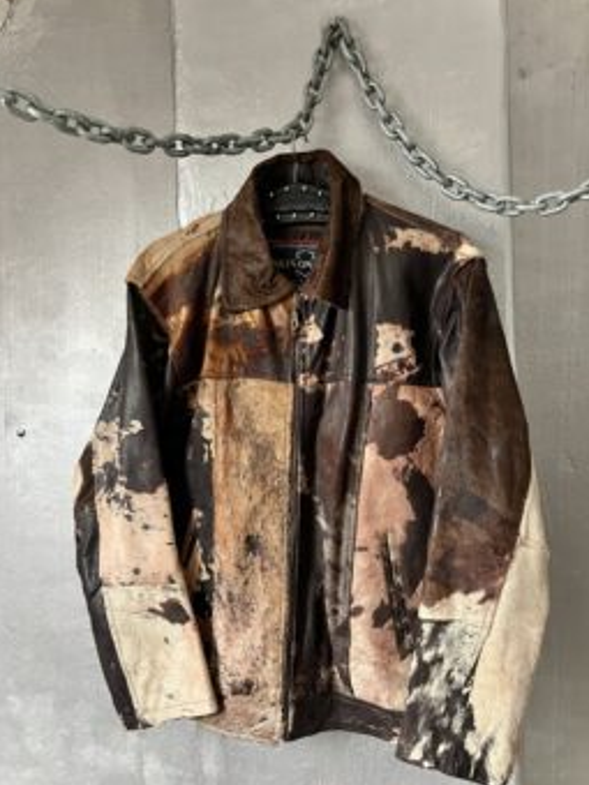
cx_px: 285
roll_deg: +0.5
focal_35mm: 27
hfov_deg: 51.3
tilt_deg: -1.5
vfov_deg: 65.3
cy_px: 387
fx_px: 613
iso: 500
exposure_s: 1/60
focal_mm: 5.7
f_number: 1.5
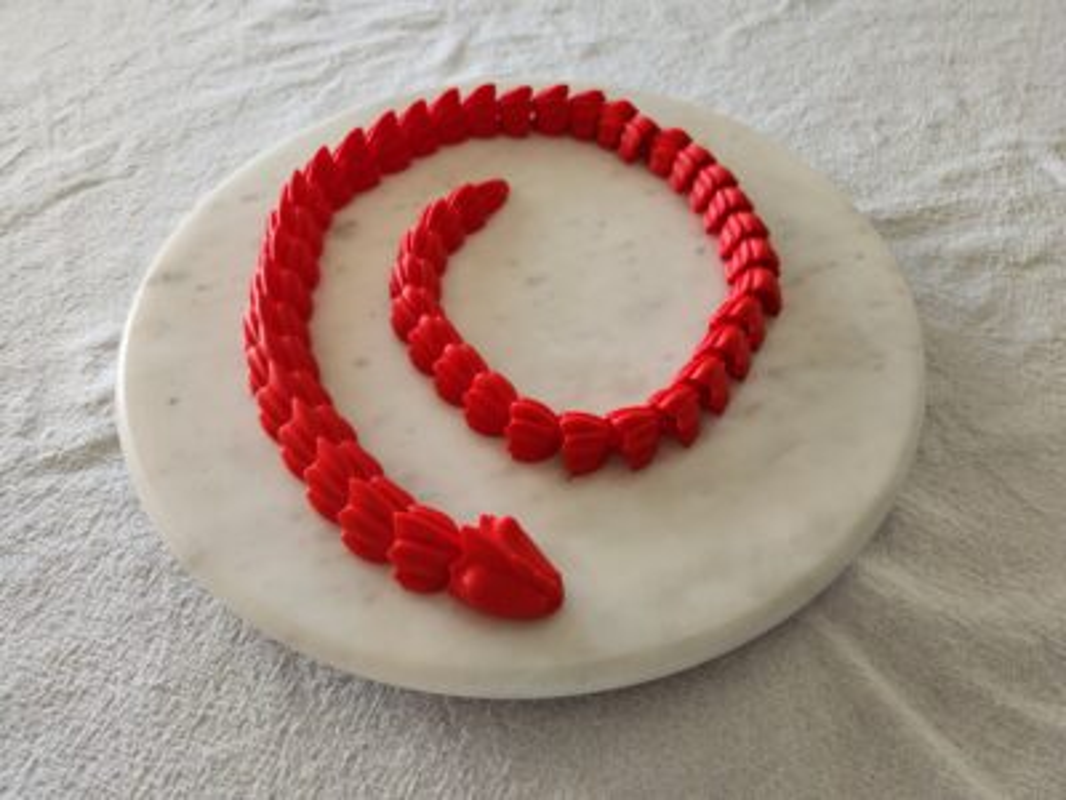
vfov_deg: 58.9
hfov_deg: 73.9
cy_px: 400
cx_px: 533
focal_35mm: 23
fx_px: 708
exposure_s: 1/180
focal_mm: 5.4
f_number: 1.8
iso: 200
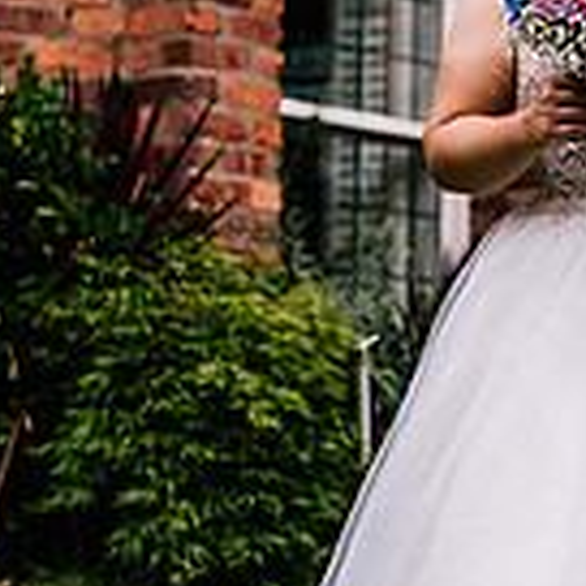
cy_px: 106
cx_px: 638
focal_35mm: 140
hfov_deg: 12.3
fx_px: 2681
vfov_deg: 12.4
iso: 160
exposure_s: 1/250
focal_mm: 35
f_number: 1.4
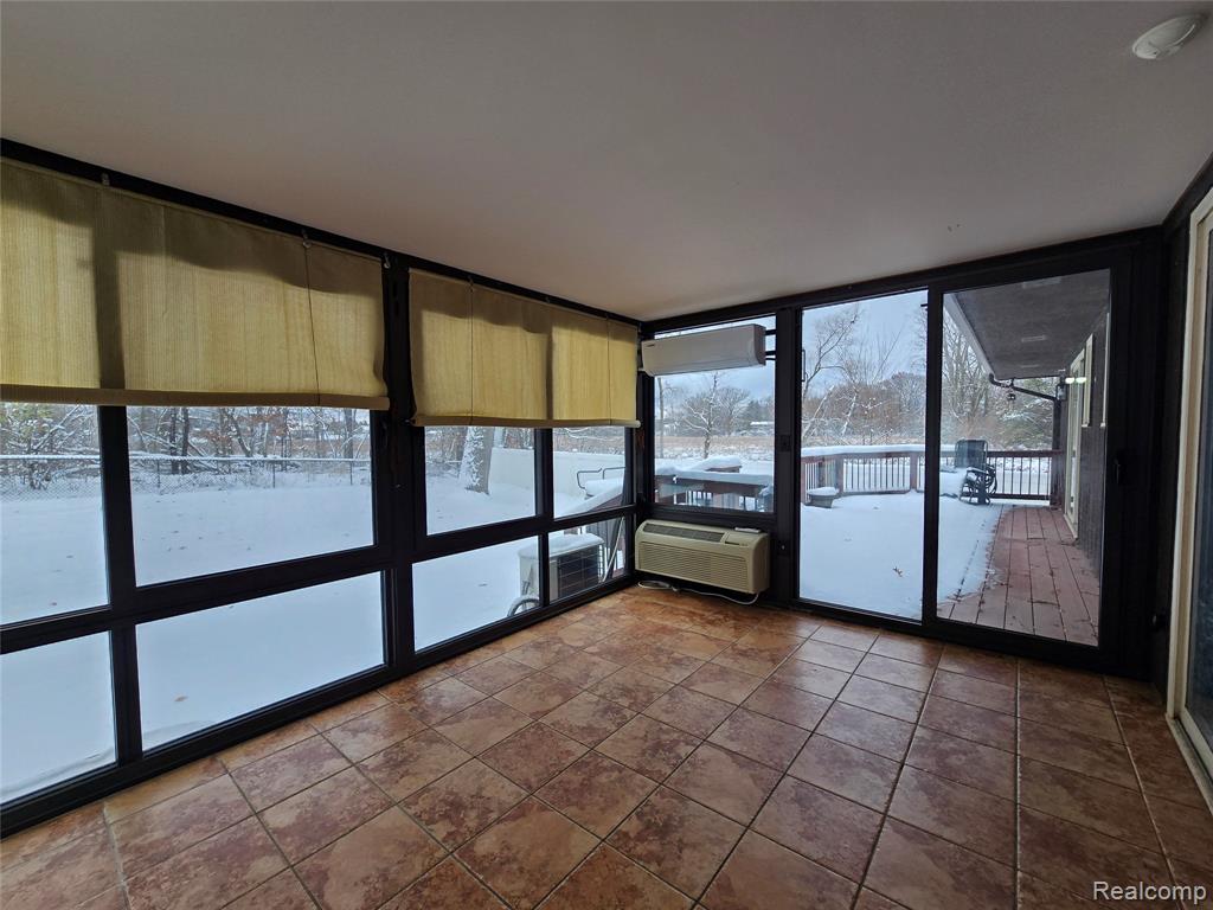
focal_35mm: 13
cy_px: 455
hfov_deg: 106.2
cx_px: 606
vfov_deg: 89.9
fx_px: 456
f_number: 2.2
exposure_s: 1/346
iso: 50
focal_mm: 2.2
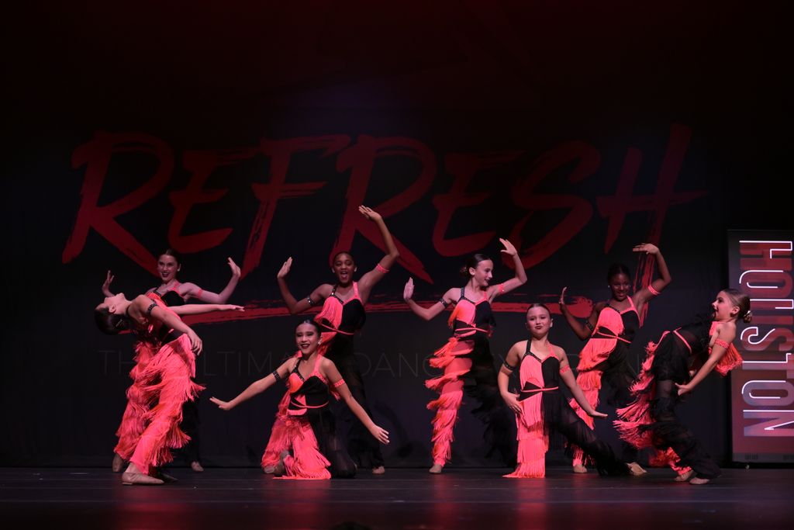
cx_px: 397
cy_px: 265
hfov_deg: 28.8
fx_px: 1544
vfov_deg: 19.5
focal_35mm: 70
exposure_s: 1/800
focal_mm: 70
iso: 2500
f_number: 3.2
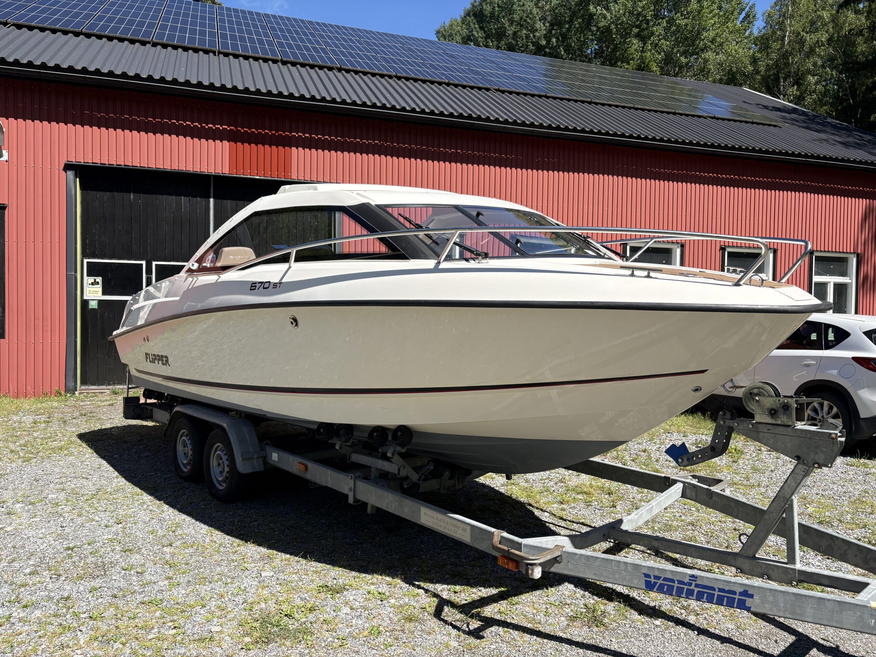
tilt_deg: +0.0
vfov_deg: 53.1
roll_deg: -0.7
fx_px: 658
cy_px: 328
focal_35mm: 26
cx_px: 438
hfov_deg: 67.3
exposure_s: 1/3831
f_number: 1.6
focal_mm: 5.96
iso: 64
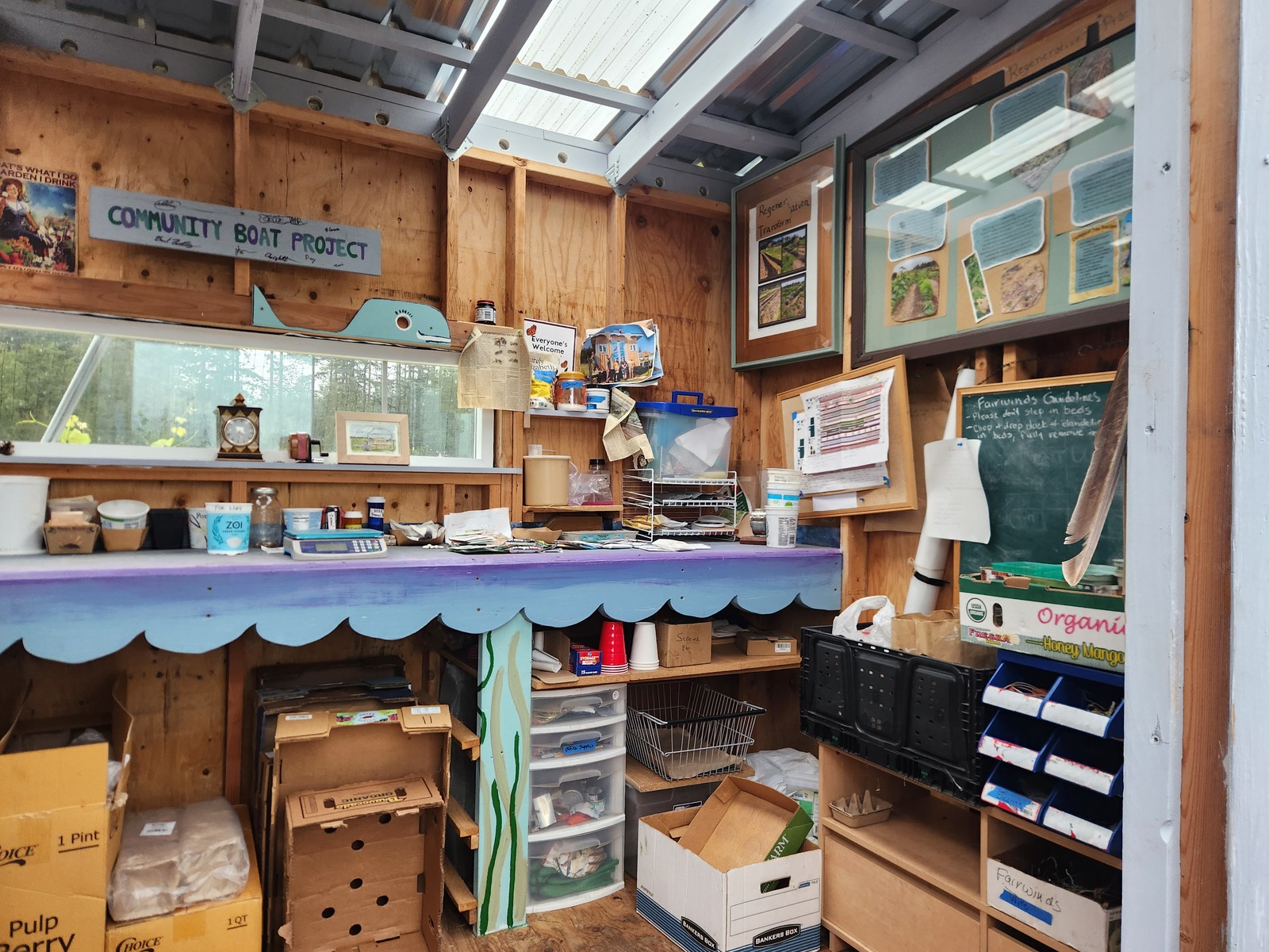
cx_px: 634
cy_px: 476
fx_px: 843
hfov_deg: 73.9
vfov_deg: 58.9
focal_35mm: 23
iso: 160
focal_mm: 5.4
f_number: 1.8
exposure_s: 1/180
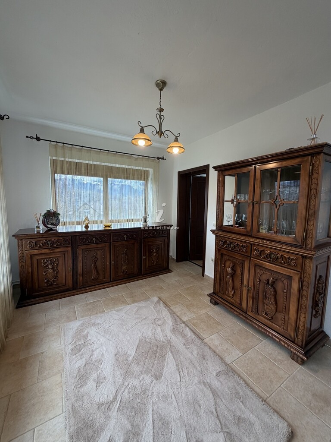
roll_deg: -1.2
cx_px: 166
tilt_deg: -5.4
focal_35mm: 14
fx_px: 178
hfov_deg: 85.7
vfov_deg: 102.1
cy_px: 221
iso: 125
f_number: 2.2
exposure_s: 1/121
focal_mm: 2.22
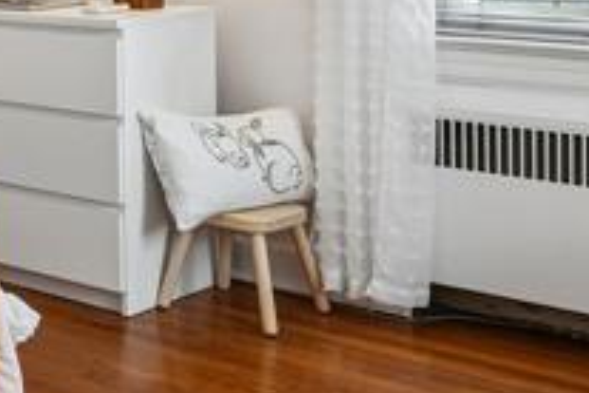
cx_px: -384
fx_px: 1292
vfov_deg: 16.4
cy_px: -114
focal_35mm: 79
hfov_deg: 20.4
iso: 400
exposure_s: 1/20
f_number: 8
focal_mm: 16
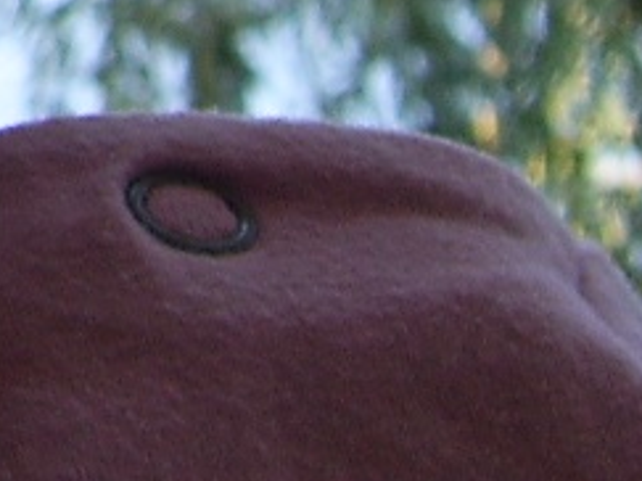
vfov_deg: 5.7
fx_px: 4634
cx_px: -959
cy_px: -722
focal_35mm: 250
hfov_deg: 7.4
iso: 50
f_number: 5.1
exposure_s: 1/80
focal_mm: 7.8
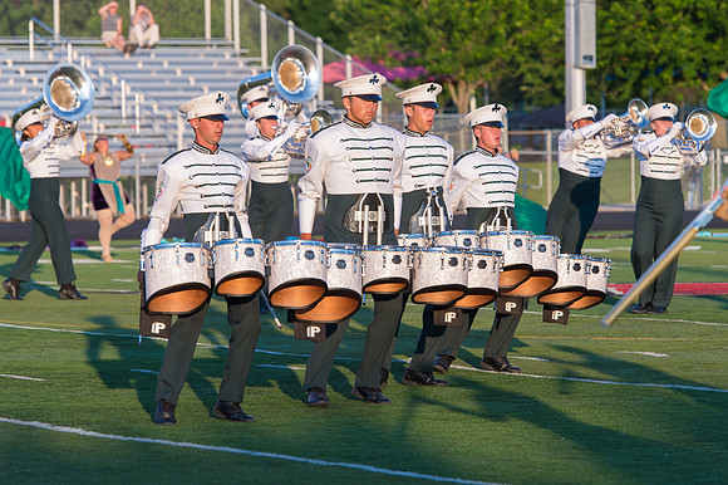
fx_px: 4338
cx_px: 363
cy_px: 209
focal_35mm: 215
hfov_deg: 9.6
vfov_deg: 6.4
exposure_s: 1/640
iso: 250
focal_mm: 165
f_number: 5
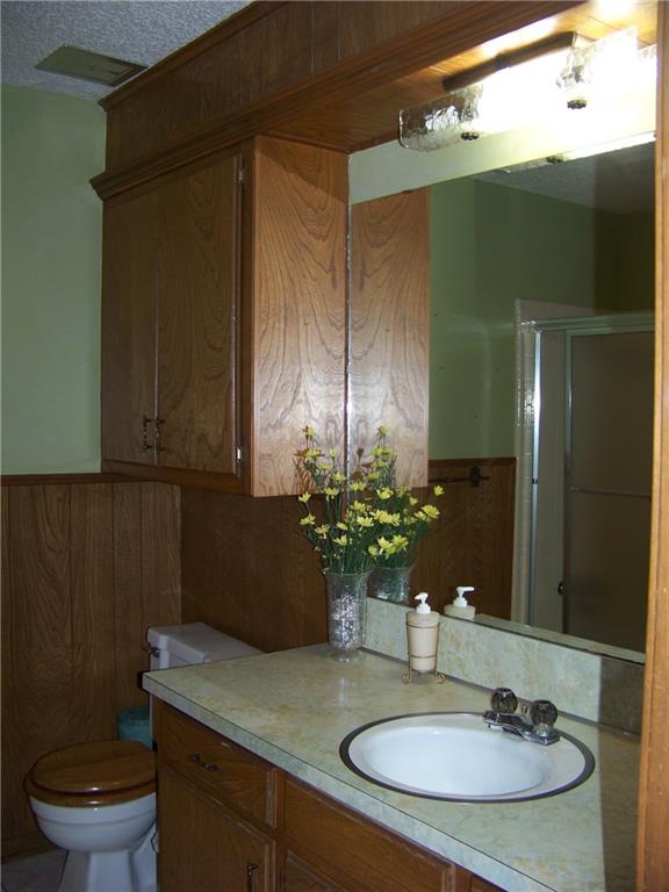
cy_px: 446
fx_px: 928
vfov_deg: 51.4
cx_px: 334
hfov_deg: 39.7
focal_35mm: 36
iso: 68
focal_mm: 5.85
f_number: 2.8
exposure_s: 1/30
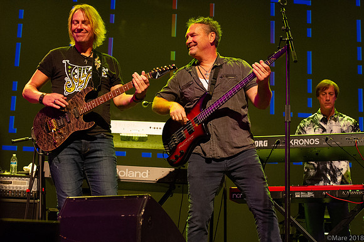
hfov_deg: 28.9
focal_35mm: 70
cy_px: 121
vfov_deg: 19.4
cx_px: 182
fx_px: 707
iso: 8000
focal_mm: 70
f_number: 7.1
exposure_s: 1/250
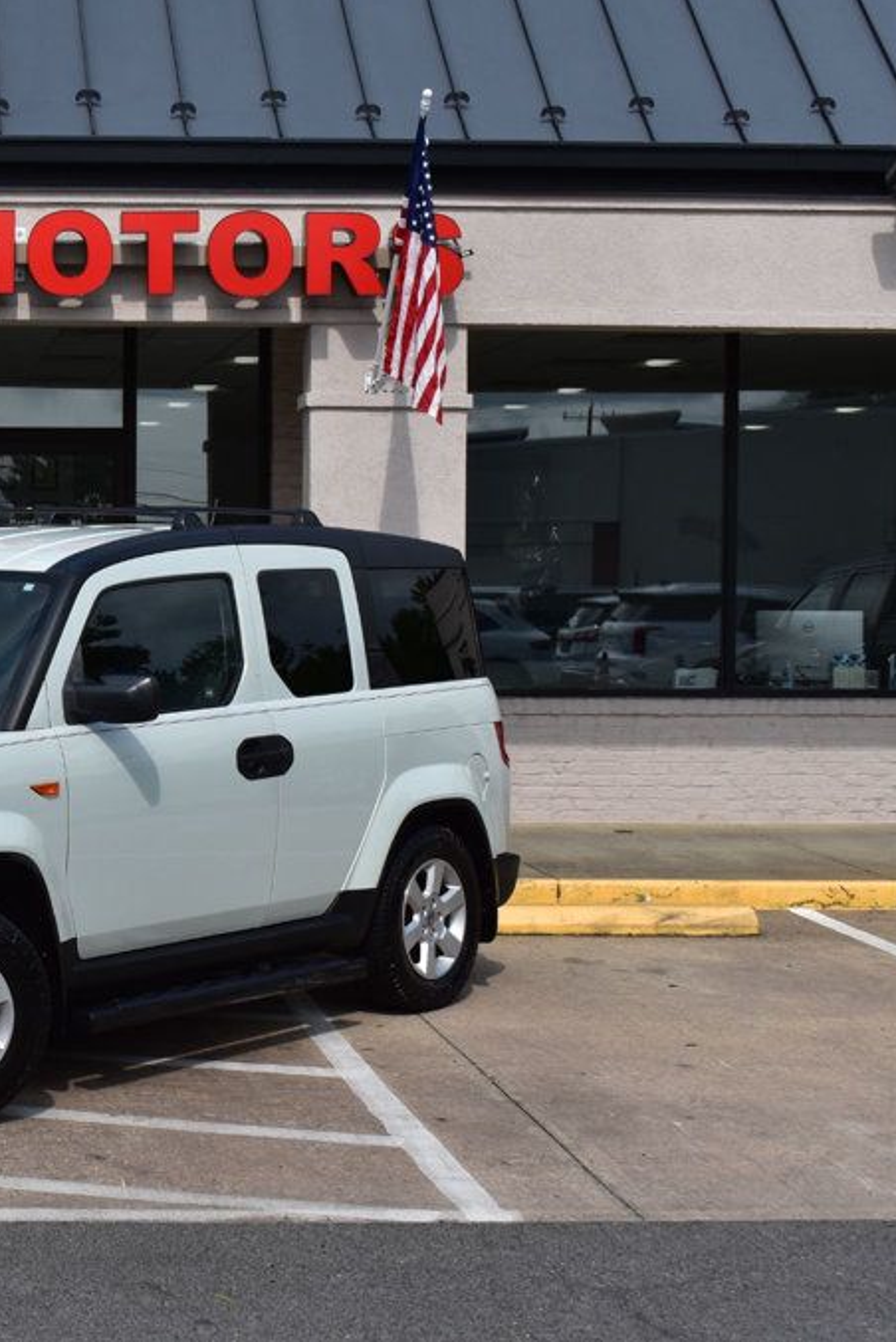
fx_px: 2536
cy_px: 668
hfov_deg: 19.3
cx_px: -71
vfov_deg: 29.6
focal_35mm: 68
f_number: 11
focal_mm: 30
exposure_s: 1/500
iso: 250
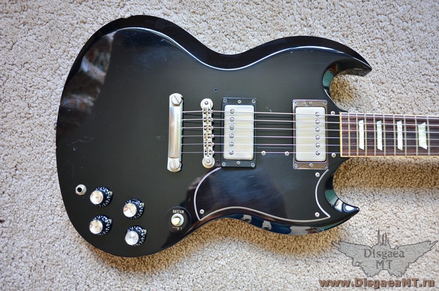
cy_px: 146
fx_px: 341
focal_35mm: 28
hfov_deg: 65.6
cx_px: 220
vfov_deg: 46.2
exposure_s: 1/30
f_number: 2.8
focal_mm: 18.5
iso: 360
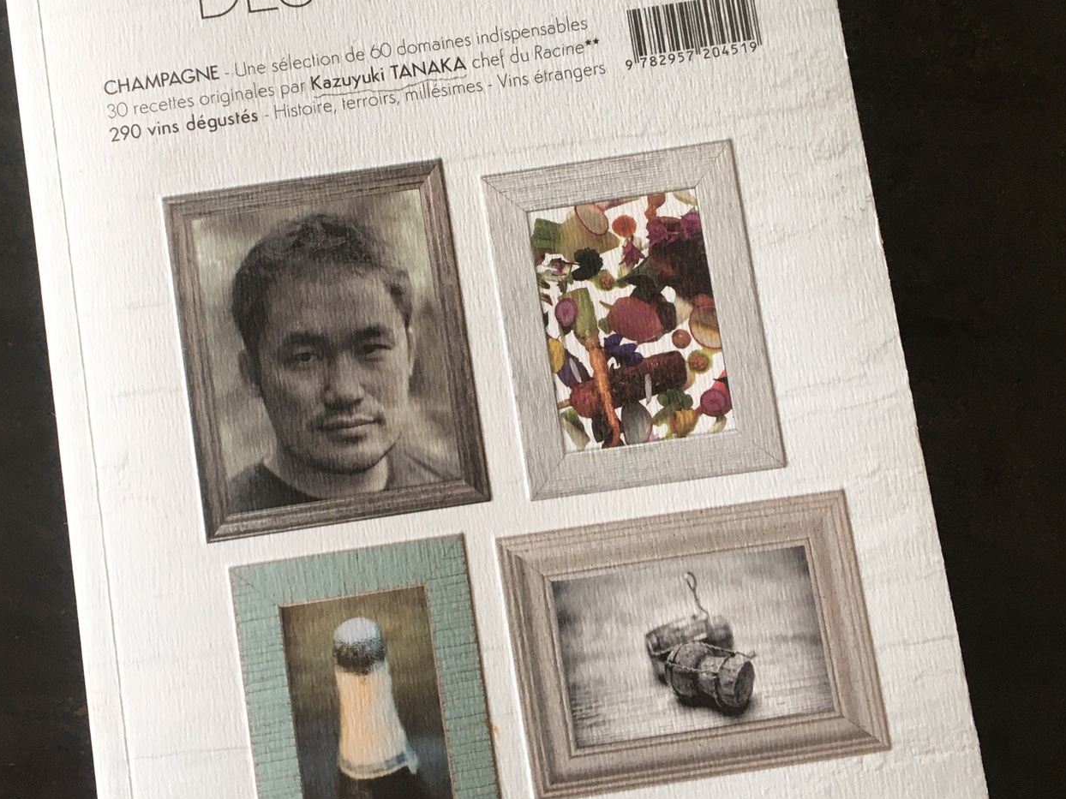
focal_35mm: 47
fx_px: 1447
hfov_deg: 40.3
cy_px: 332
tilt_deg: -83.0
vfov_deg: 30.8
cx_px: 434
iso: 40
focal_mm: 4.15
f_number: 2.2
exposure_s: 1/33
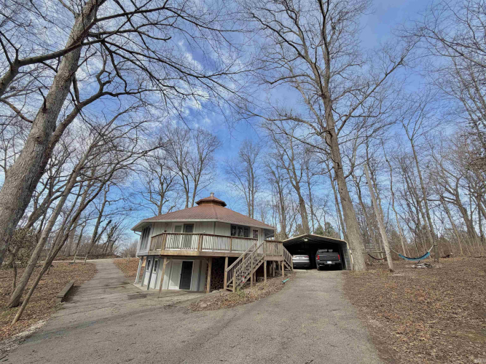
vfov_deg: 85.7
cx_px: 243
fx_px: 197
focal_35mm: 14
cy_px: 182
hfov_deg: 102.1
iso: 40
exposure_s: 1/770
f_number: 2.2
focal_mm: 2.22
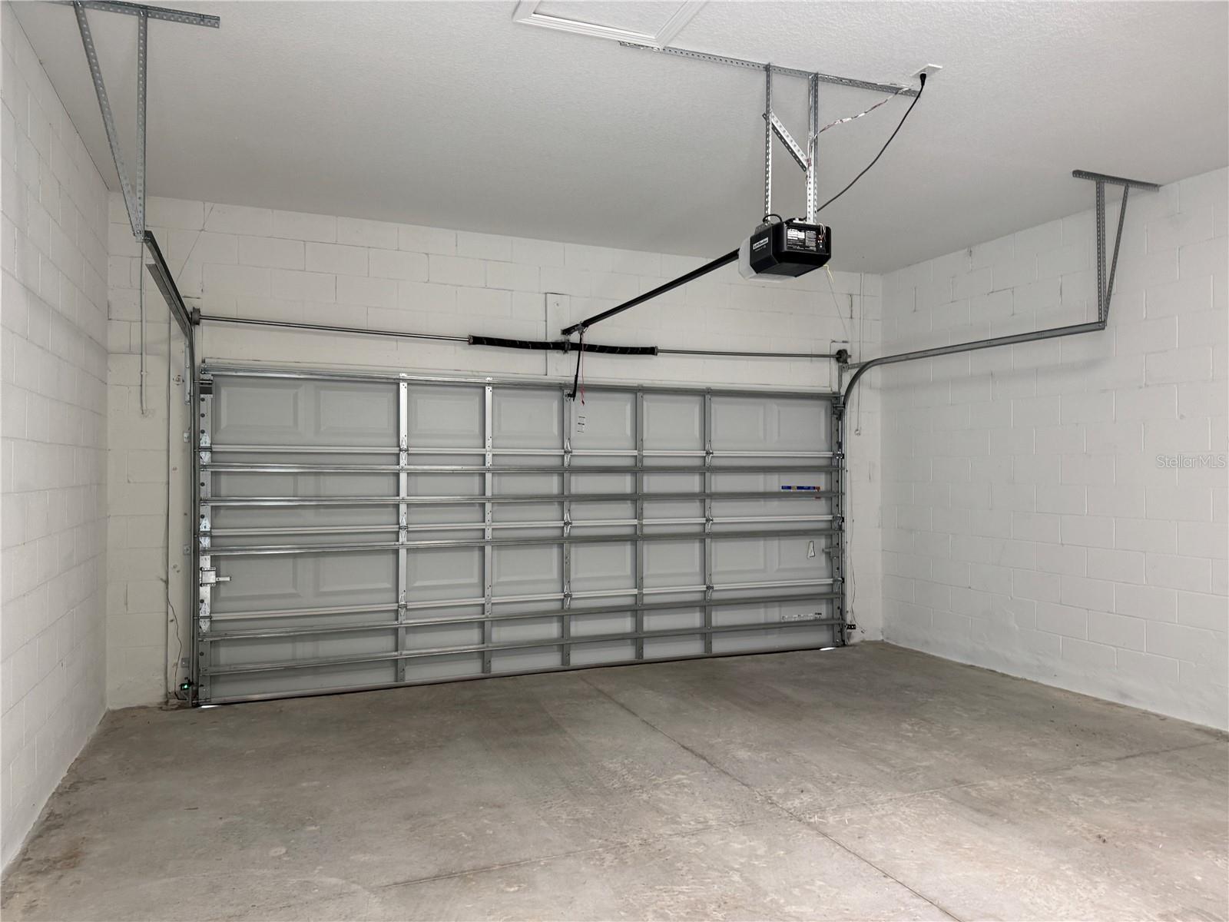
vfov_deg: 56.8
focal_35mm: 24
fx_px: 852
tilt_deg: -0.6
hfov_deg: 71.6
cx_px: 614
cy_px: 461
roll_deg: +0.0
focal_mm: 6.76
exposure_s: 1/60
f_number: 1.78
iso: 160
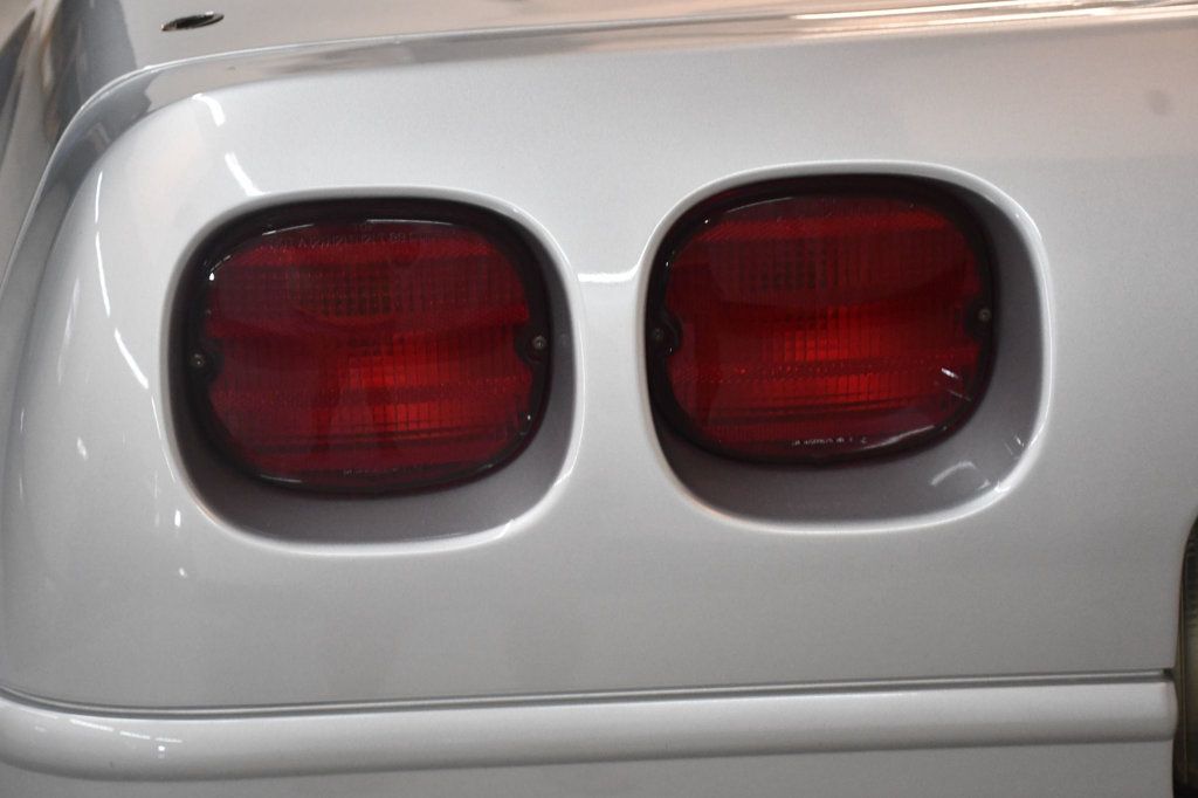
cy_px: 399
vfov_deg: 20.3
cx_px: 599
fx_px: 2229
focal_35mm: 67
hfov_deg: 30.1
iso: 2200
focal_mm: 45
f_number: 4.5
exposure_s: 1/125
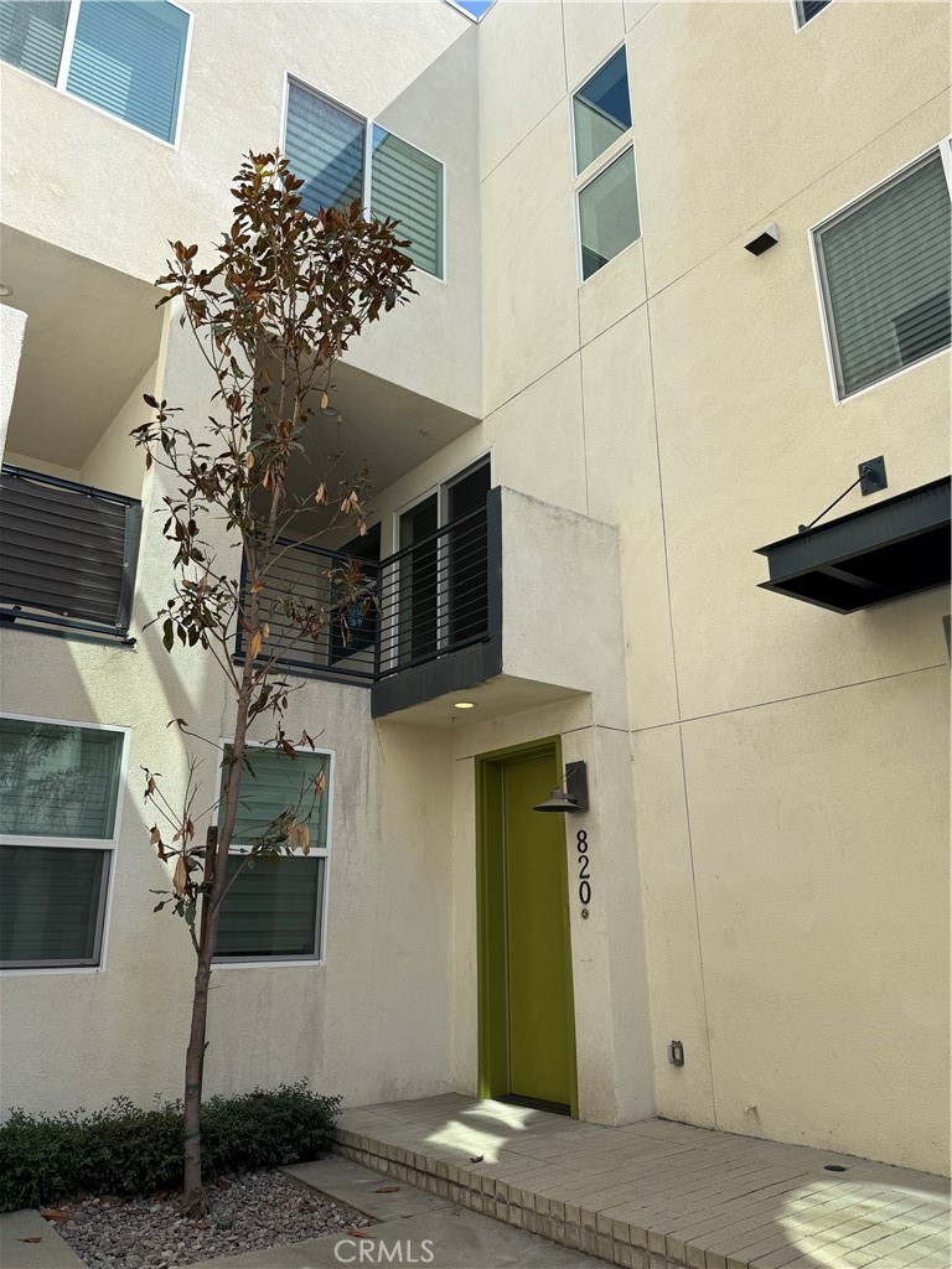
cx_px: 476
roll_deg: +0.0
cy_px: 634
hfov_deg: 56.8
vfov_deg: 71.6
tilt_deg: +17.6
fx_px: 880
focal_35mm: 24
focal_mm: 6.76
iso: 80
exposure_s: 1/2370
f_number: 1.78
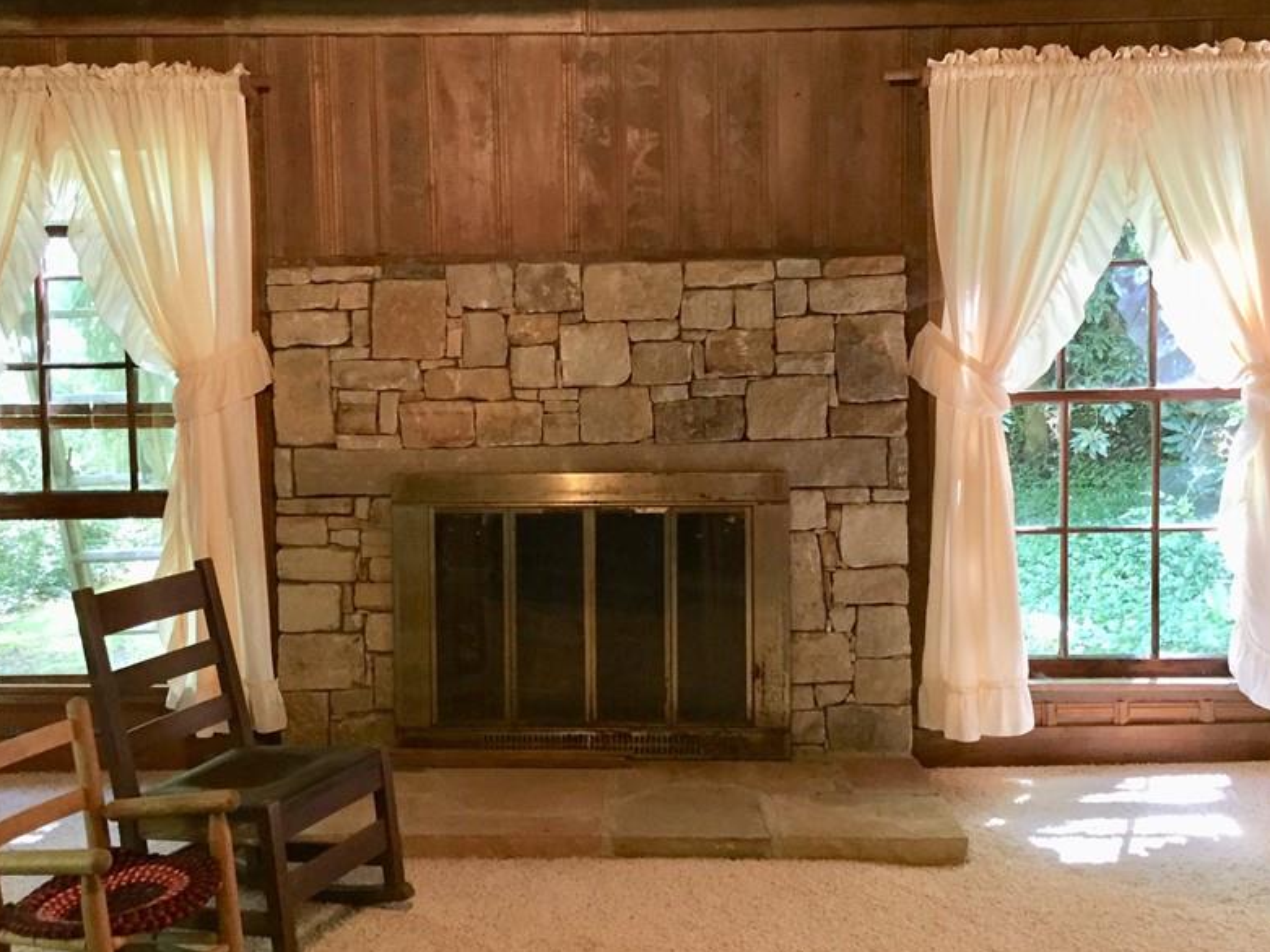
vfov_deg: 37.7
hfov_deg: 48.9
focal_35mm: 38
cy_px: 440
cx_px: 589
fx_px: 1394
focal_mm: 4.15
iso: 250
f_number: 2.2
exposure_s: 1/24
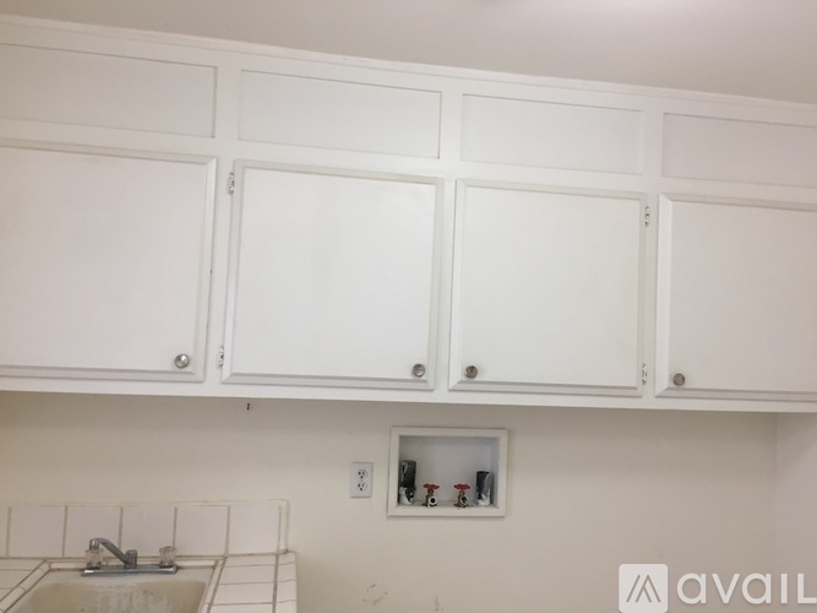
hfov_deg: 61.7
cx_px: 408
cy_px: 306
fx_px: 684
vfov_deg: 48.2
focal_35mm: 29
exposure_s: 1/30
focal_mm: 4.15
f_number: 2.2
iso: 64
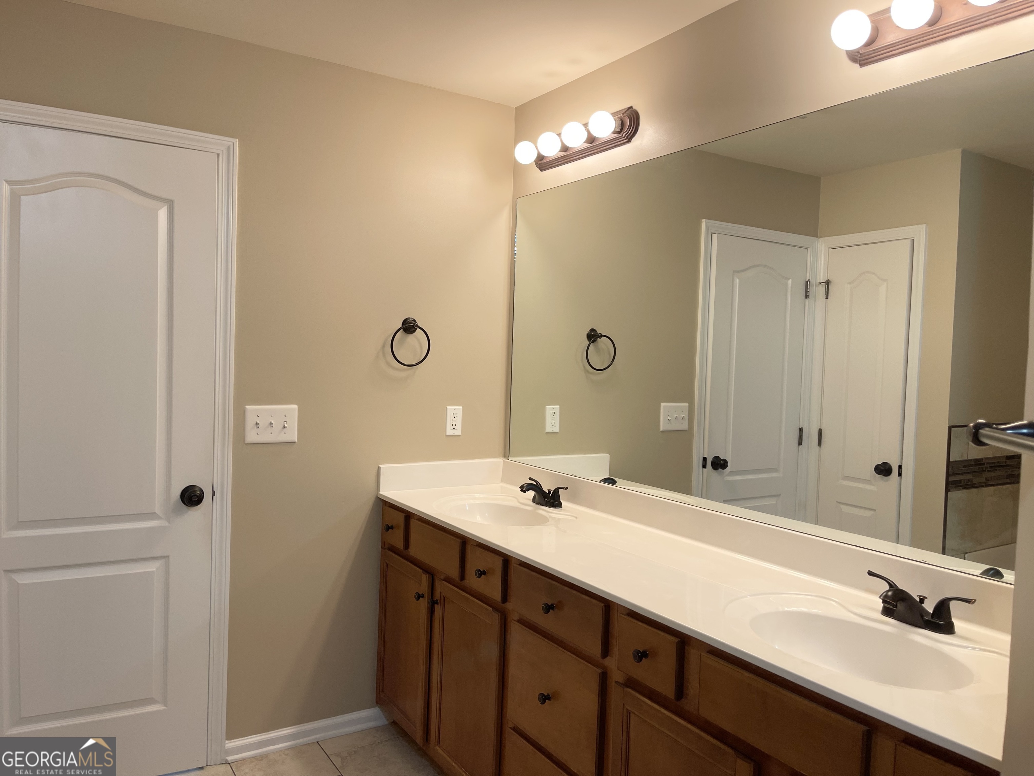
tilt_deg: -3.5
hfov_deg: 69.4
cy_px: 388
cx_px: 517
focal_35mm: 25
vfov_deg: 54.9
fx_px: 747
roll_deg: -2.4
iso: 64
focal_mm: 5.1
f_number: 1.6
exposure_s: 1/60
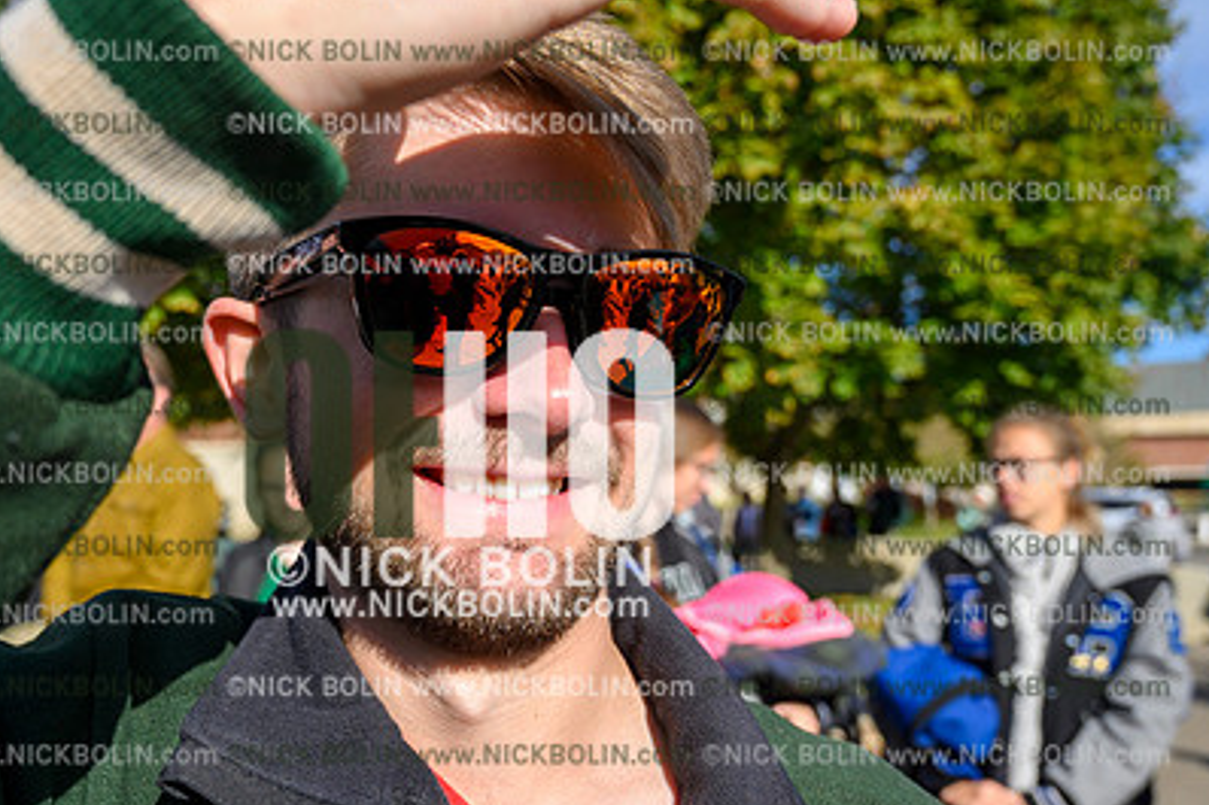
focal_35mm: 35
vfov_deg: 37.7
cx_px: 459
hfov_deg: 53.9
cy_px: 474
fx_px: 1175
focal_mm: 24
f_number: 5
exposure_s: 1/800
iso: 200
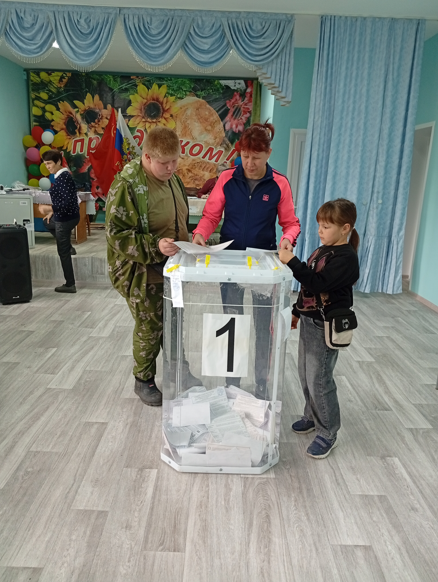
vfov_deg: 65.2
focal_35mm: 27
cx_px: 219
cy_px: 291
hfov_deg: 51.5
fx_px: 454
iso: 185
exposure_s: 1/33.3
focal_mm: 3.98
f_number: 1.8
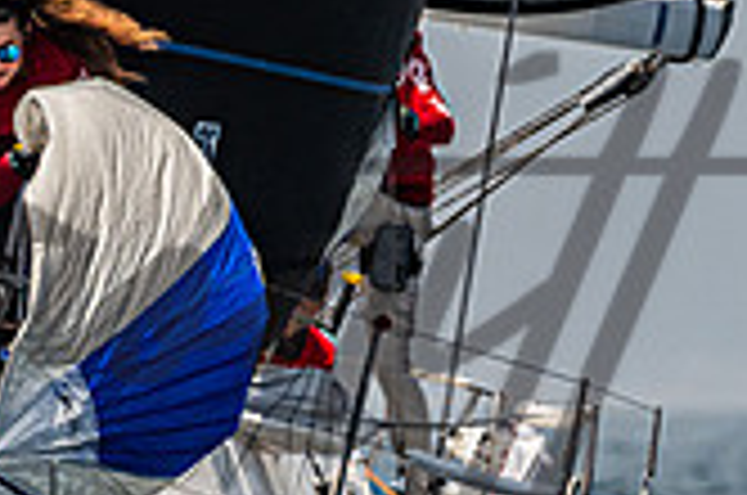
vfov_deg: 1.0
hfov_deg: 1.5
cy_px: 113
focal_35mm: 1376
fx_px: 28497
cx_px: -181
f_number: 6.3
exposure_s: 1/6400
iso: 400
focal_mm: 290
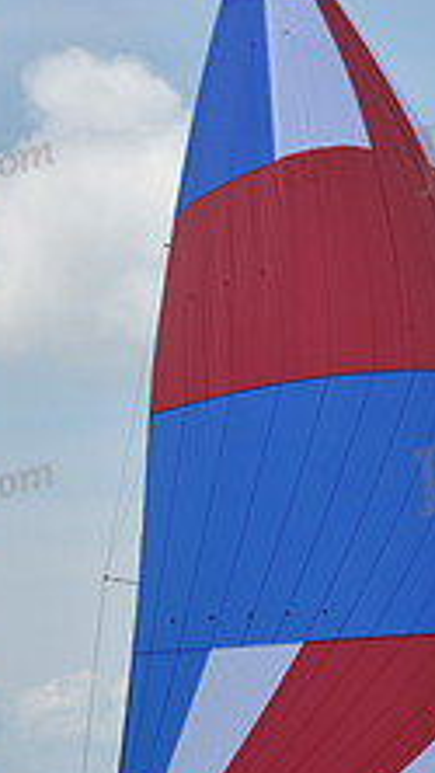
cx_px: 235
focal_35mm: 268
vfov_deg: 8.0
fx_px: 5491
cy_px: 658
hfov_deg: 4.5
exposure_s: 1/1000
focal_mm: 98
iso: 320
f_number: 11
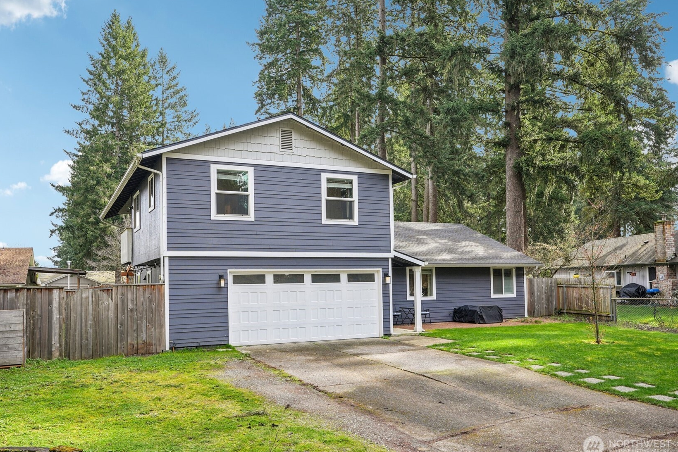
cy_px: 228
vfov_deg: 43.6
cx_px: 333
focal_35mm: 30
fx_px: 565
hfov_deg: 61.9
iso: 100
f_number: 8
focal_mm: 29
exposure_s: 1/50
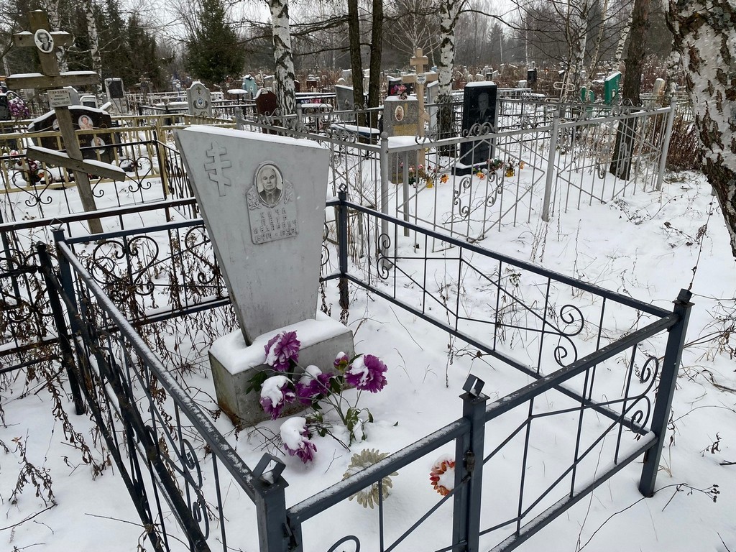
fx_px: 553
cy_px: 276
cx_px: 368
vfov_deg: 53.1
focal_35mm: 26
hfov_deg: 67.3
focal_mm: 4.25
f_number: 1.8
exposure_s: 1/389
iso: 32
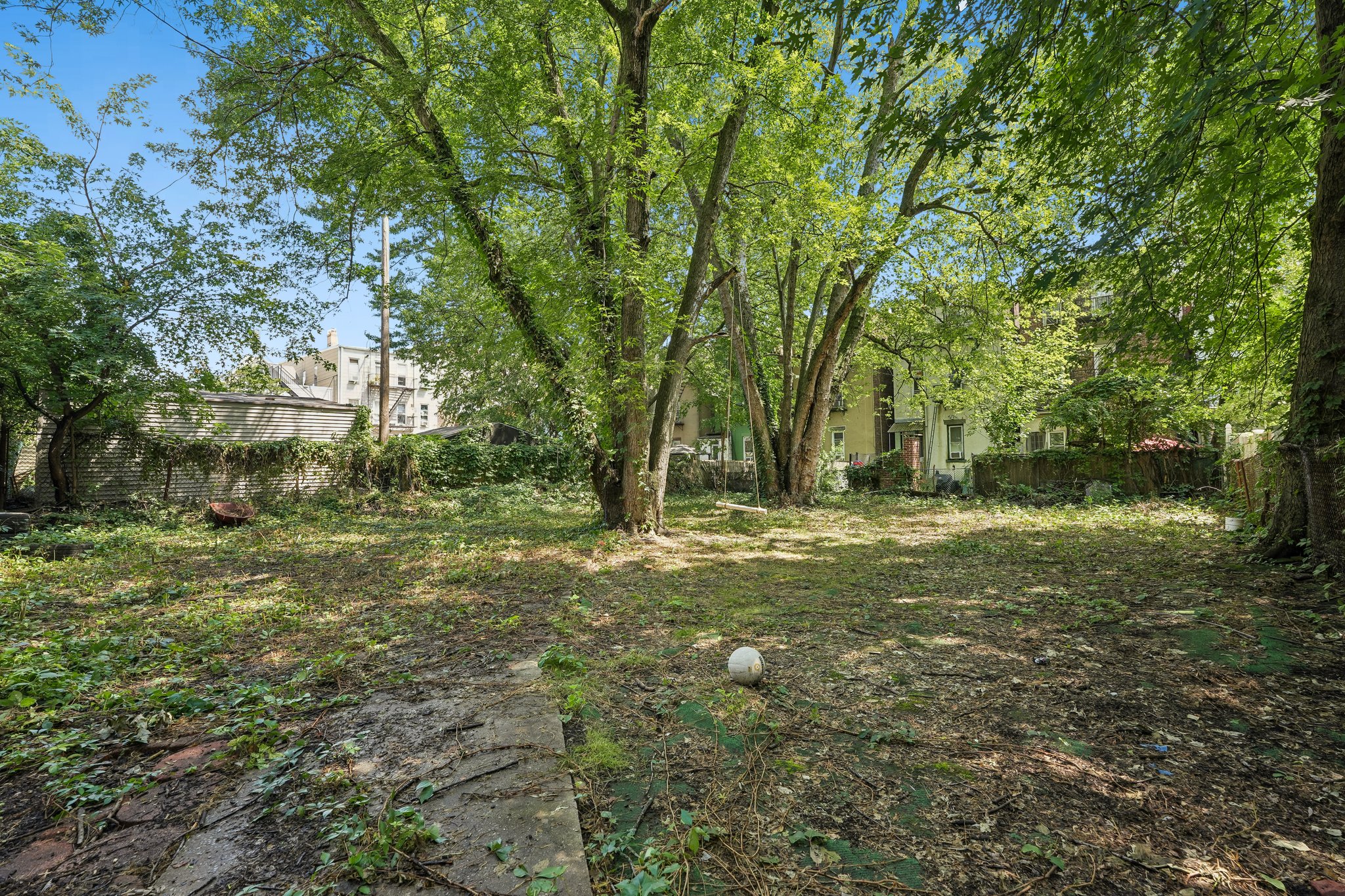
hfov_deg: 104.3
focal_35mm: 14
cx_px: 672
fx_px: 523
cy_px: 448
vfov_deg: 81.2
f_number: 10
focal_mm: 14
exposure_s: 1/15
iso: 100
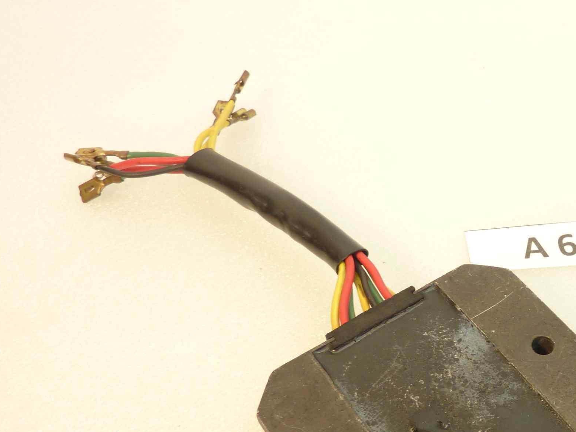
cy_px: 336
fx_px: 682
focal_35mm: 41
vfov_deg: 34.2
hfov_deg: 43.7
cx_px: 456
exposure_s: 1/25
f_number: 3.3
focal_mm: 4.1
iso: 80
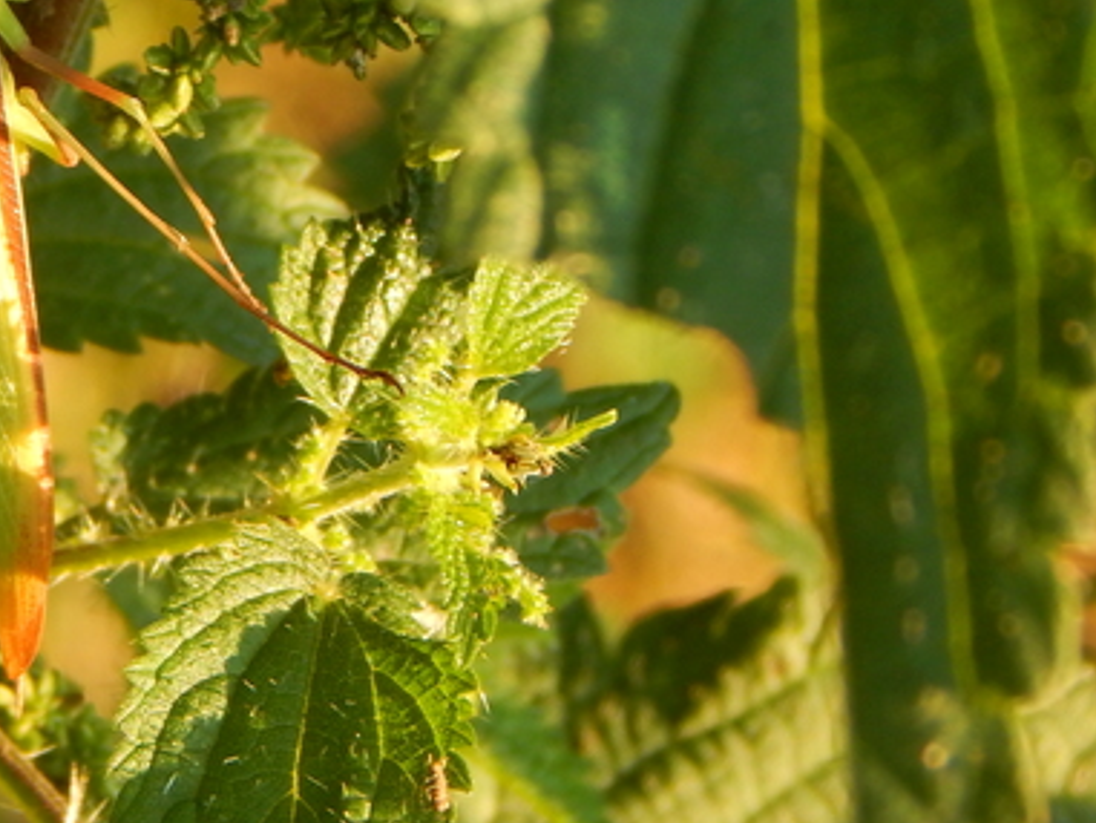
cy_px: 52
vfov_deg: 4.2
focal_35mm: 358
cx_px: -93
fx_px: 11338
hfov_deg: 5.5
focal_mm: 28.7
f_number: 5.1
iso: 125
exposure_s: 1/100
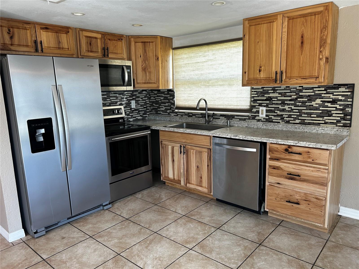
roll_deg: +1.6
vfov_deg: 53.1
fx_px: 270
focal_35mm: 26
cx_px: 180
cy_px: 134
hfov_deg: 67.3
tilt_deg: -10.6
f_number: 1.5
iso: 125
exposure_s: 1/120
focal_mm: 5.7
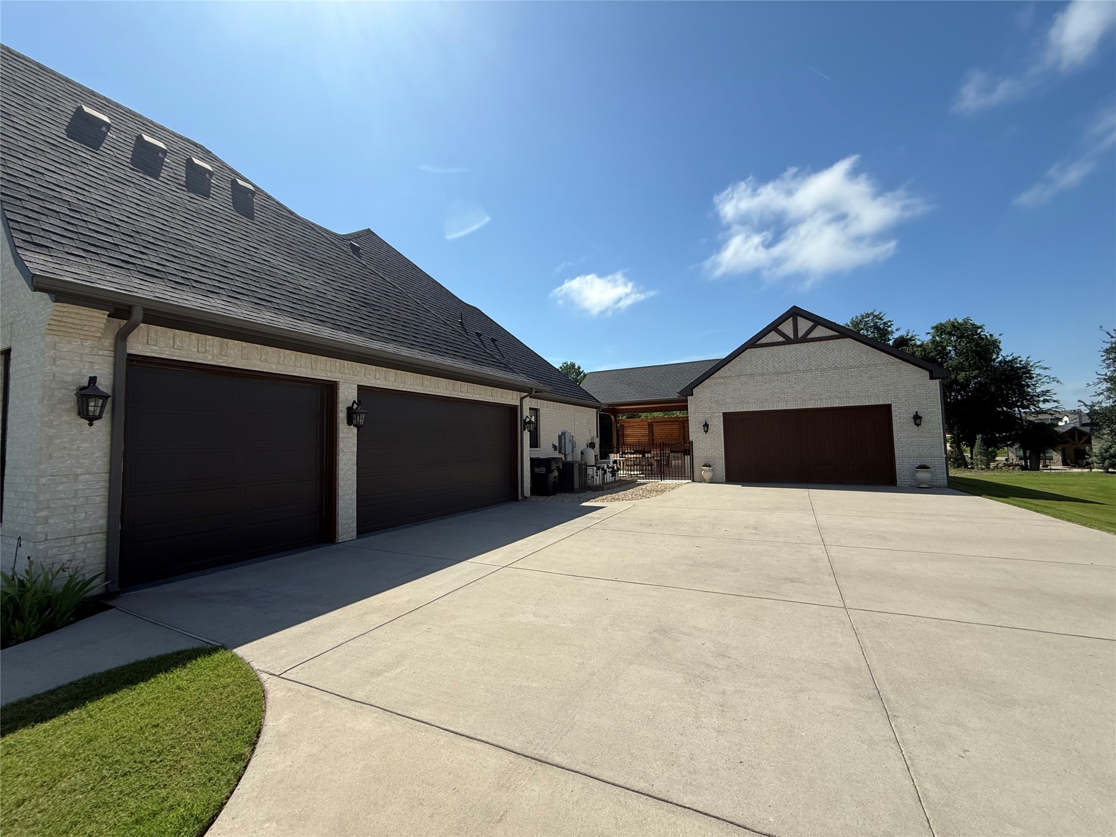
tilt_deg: +4.2
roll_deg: +0.3
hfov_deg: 102.1
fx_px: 451
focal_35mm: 14
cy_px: 418
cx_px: 558
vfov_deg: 85.7
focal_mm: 2.22
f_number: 2.2
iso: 50
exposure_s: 1/2506
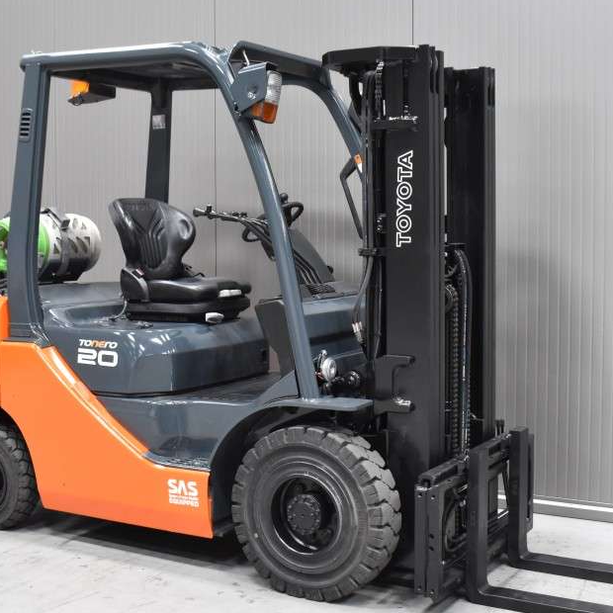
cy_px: 290
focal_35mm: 52
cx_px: 272
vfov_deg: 32.9
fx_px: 1038
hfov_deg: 32.9
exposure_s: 1/25
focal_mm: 21
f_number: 5
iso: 1600
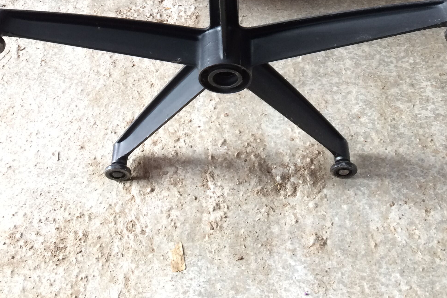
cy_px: -58
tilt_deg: -38.0
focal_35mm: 51
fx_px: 633
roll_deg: +0.3
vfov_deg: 24.1
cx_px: 223
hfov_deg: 38.9
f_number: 2.2
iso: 125
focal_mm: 4.15
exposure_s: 1/33
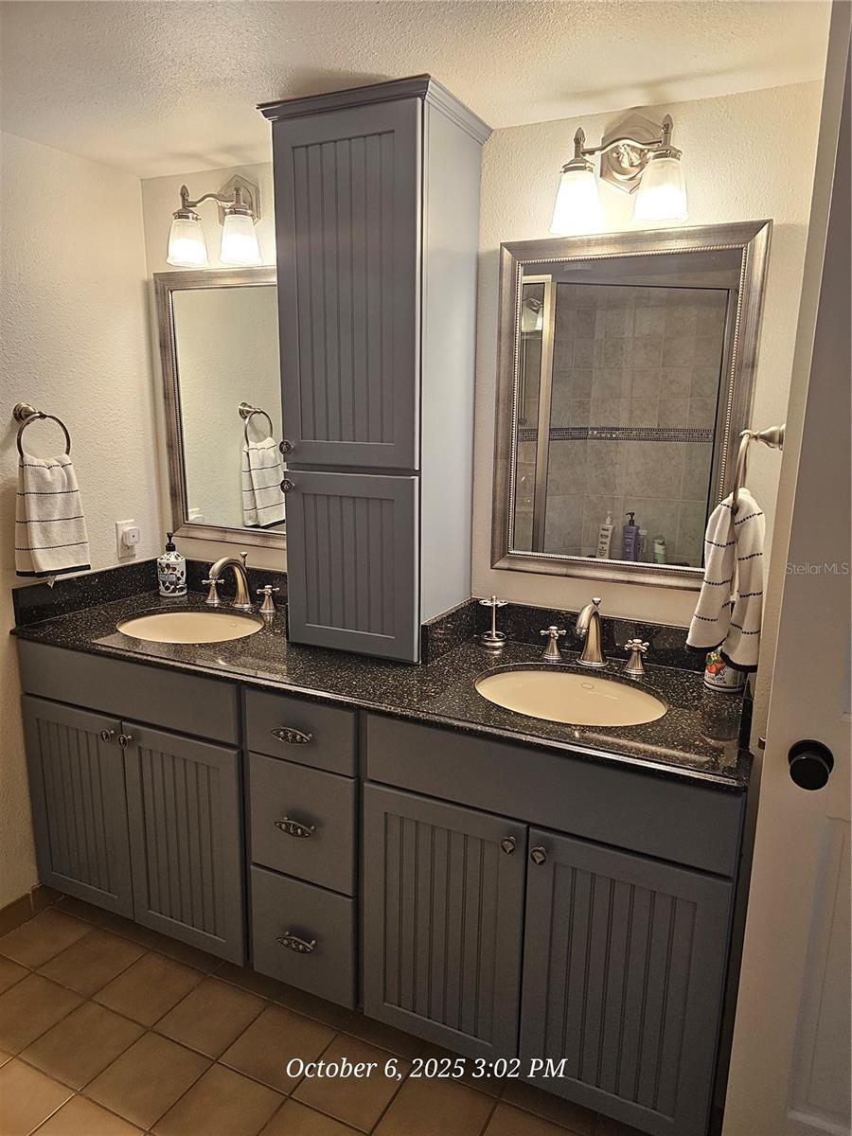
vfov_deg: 73.9
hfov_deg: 58.9
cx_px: 426
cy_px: 568
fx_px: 755
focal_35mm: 23
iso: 200
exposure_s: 1/120
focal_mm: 6.3
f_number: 1.7
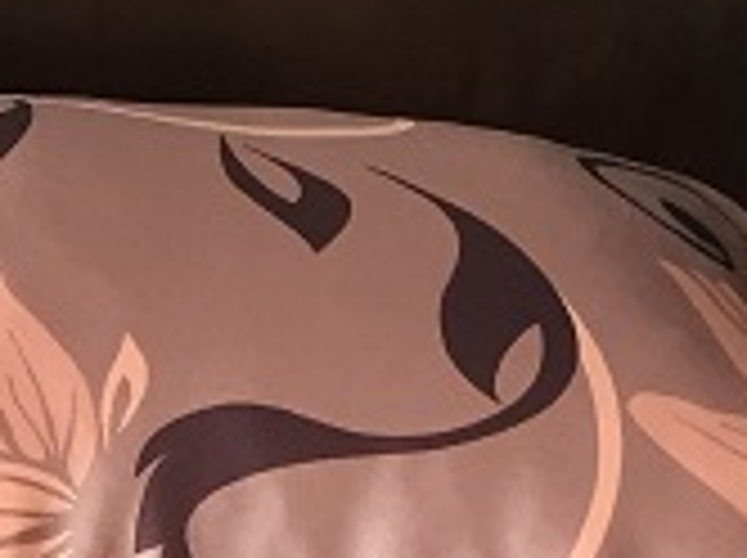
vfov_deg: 10.0
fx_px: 3017
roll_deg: -2.2
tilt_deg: -44.3
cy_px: 999
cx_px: -148
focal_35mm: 140
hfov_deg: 13.7
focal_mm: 4.15
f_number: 2.2
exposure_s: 1/33
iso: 125
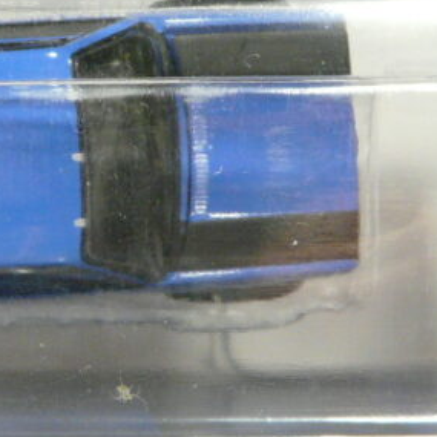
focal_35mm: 240
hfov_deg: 7.3
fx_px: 3428
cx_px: 9
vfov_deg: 7.3
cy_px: 150
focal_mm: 13.3
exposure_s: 1/50
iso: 200
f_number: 3.2
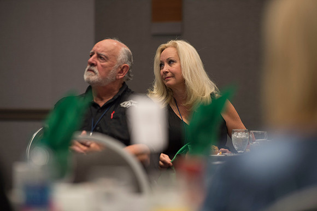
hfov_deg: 10.3
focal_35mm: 200
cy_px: 106
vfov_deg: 6.9
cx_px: 158
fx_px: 1760
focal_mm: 200
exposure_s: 1/160
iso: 1250
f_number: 2.8
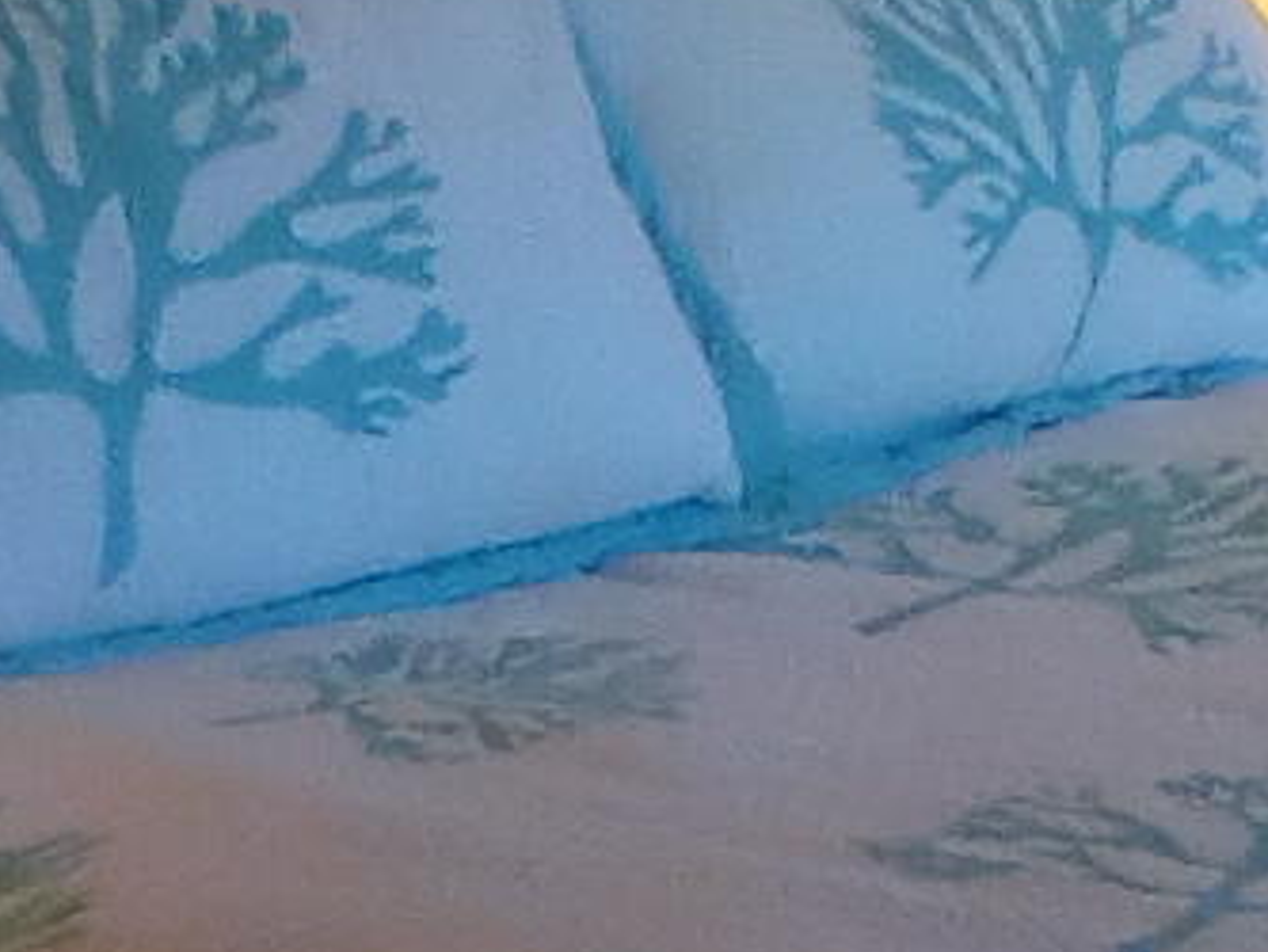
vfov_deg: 9.9
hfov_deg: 13.2
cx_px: 666
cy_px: 704
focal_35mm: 149
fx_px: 5460
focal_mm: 2.38
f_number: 2.4
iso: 190
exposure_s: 1/20
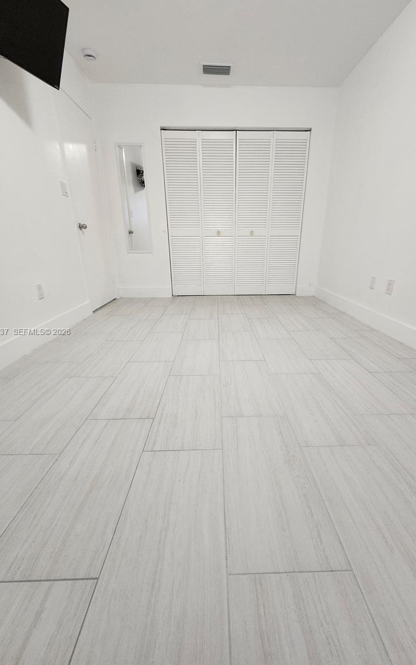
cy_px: 332
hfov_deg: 78.6
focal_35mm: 14
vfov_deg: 105.3
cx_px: 219
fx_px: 254
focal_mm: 1.74
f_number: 2.2
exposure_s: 1/60
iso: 400
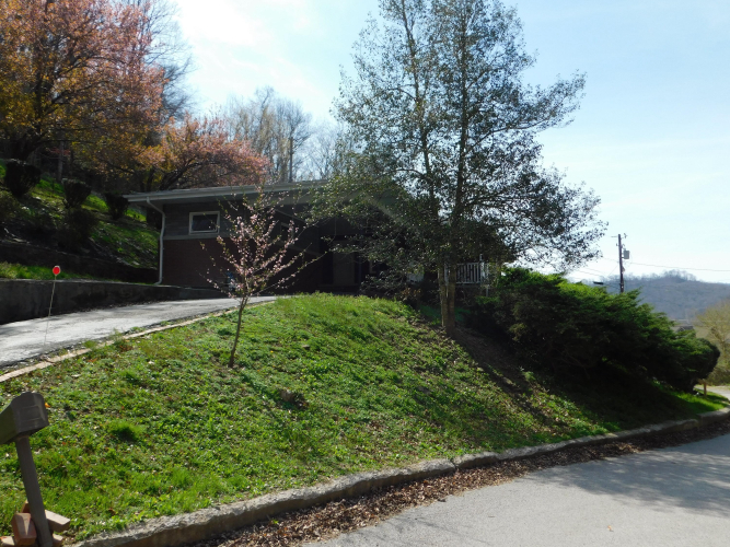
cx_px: 365
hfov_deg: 60.0
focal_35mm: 30
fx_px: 633
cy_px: 274
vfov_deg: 46.8
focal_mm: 5.3
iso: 125
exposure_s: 1/1000
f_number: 3.2
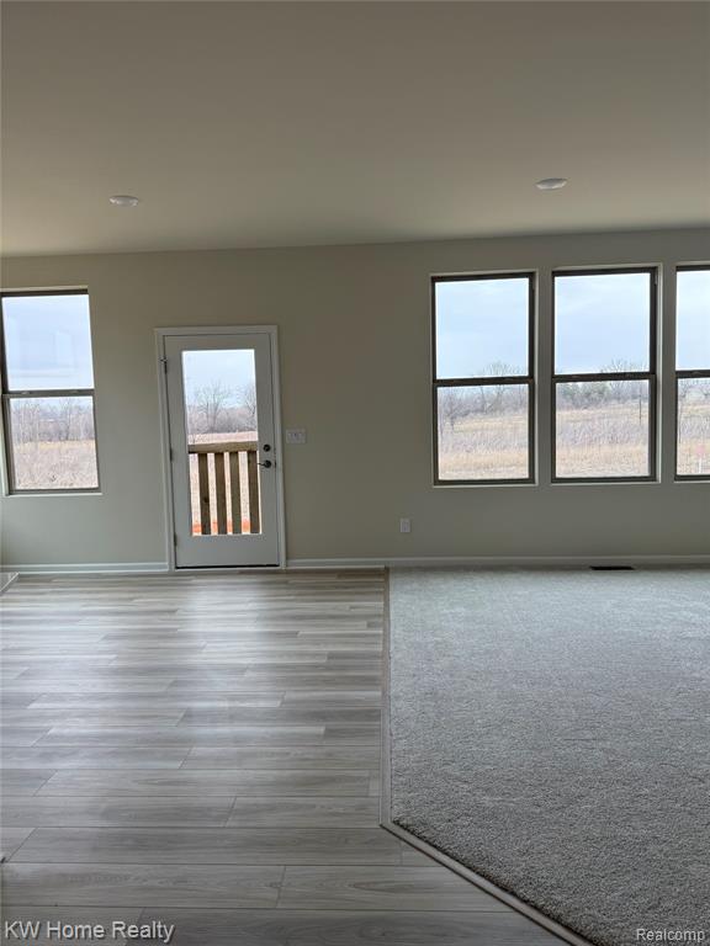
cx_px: 355
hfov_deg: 56.8
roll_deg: +0.8
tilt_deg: -3.7
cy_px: 473
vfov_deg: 71.6
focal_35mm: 24
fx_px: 656
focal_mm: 6.76
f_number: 1.78
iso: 100
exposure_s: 1/241
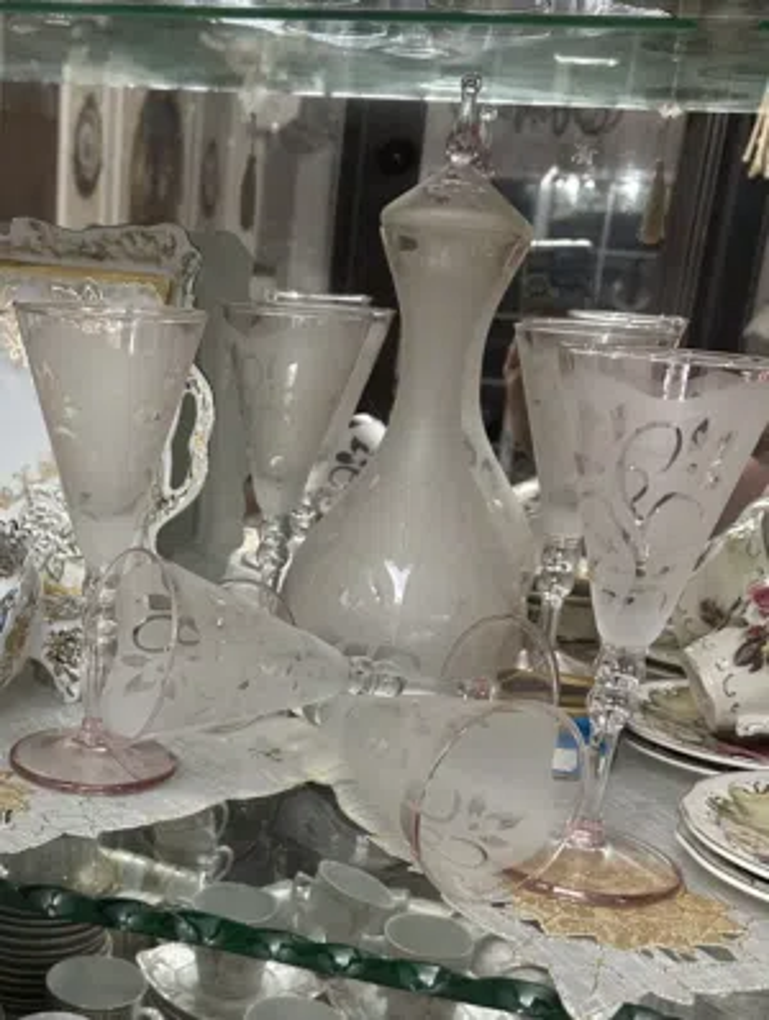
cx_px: 384
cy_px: 510
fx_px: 709
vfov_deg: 71.5
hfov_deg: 57.0
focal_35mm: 24
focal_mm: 6.86
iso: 500
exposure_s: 1/50
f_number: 1.78
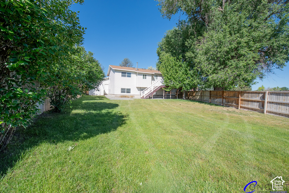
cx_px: 144
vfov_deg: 81.2
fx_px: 112
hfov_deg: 104.2
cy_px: 96
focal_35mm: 14
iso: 1000
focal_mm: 14
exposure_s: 1/2500
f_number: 5.6
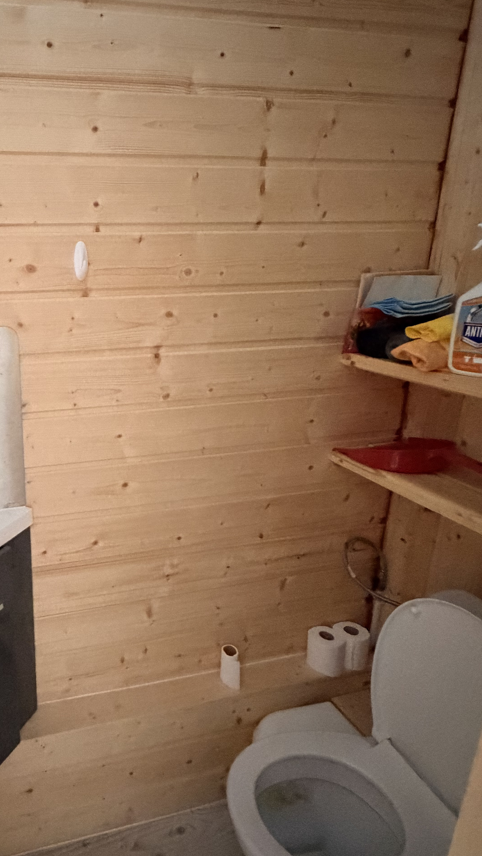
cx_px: 47
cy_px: 419
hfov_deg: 44.9
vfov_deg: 78.7
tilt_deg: -16.7
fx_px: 523
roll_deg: +1.6
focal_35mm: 23
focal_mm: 2.22
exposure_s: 1/32
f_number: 2.2
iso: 1600
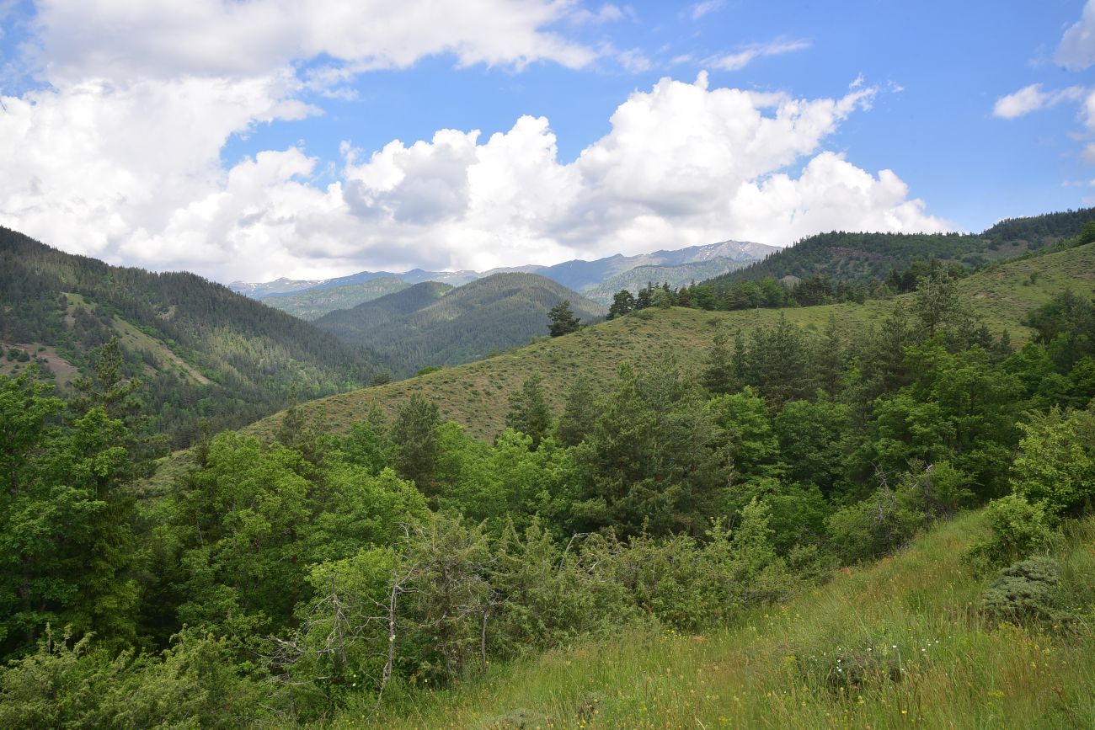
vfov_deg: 27.0
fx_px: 1521
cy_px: 365
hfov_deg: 39.6
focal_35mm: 50
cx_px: 548
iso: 250
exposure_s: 1/125
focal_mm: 50
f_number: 14
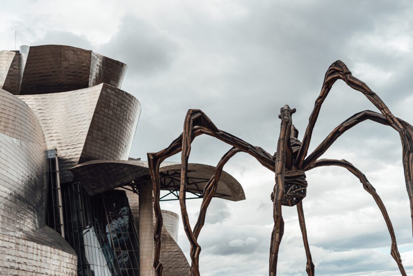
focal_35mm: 50
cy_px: 138
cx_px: 206
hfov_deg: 39.6
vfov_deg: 27.0
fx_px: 574
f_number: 2.8
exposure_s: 1/2000
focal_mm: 50
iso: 100
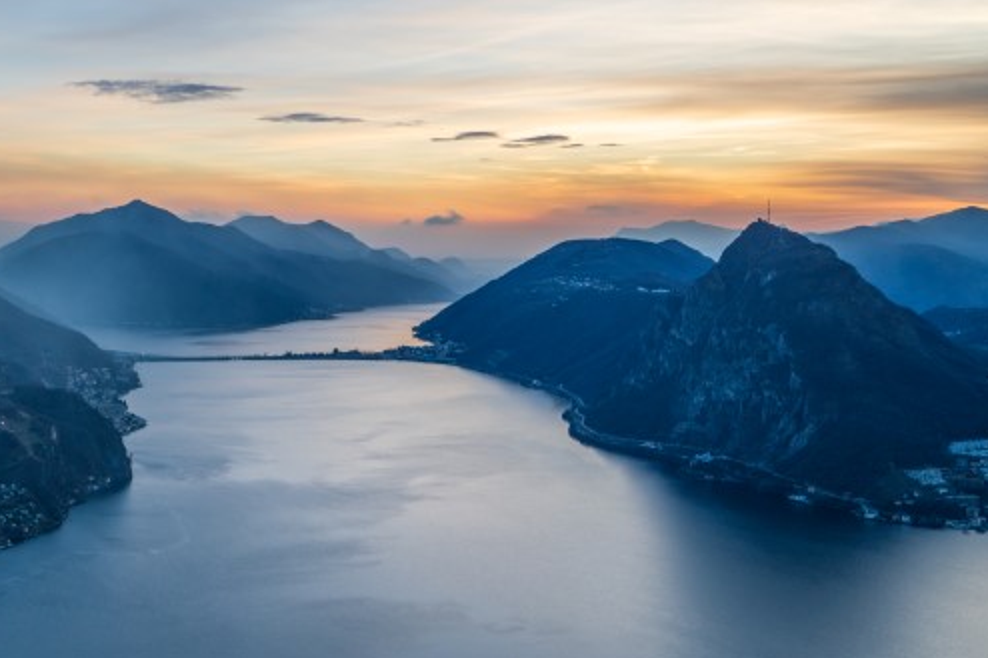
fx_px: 1399
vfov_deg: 26.5
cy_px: 350
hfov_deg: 38.4
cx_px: 312
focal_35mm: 51
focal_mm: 35
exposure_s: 1/40
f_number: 11
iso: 250
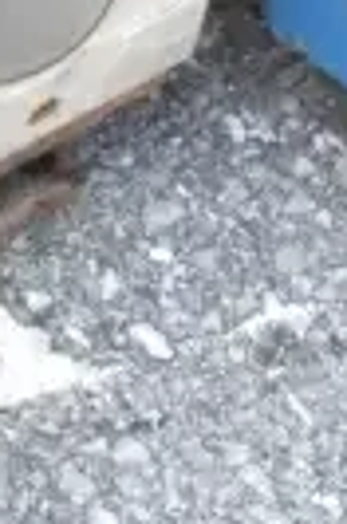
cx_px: -635
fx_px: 5116
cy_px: -530
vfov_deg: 5.7
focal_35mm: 352
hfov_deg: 3.8
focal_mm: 34
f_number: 11
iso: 6400
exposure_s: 1/800
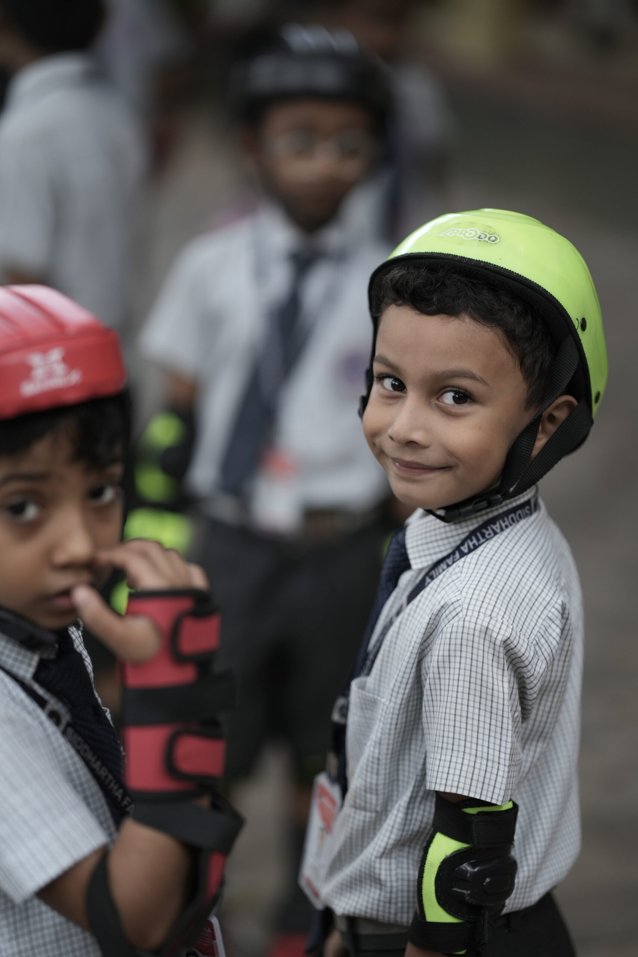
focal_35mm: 85
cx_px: 319
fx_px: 2259
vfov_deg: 23.9
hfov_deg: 16.1
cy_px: 478
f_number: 1.6
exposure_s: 1/640
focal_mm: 85
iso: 500
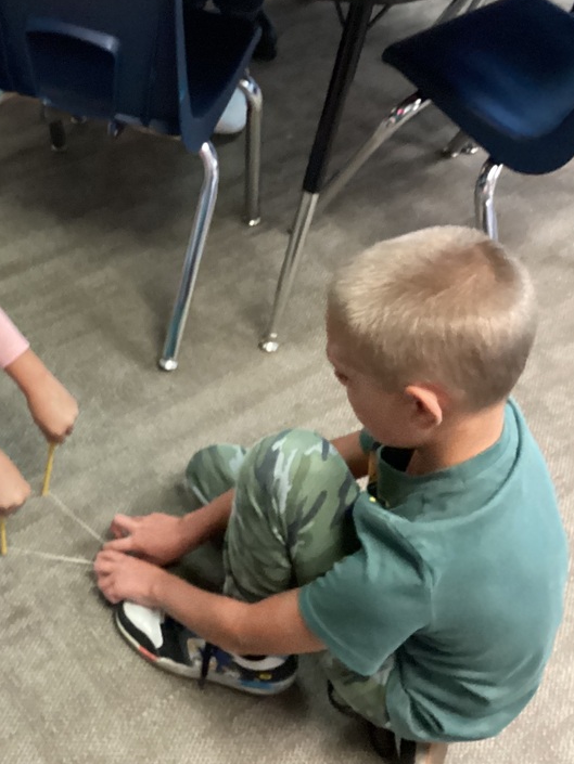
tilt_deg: -49.4
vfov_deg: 42.0
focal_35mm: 45
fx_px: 995
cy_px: 350
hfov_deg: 30.7
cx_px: 52
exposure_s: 1/25
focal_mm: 3.3
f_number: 2.4
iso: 640
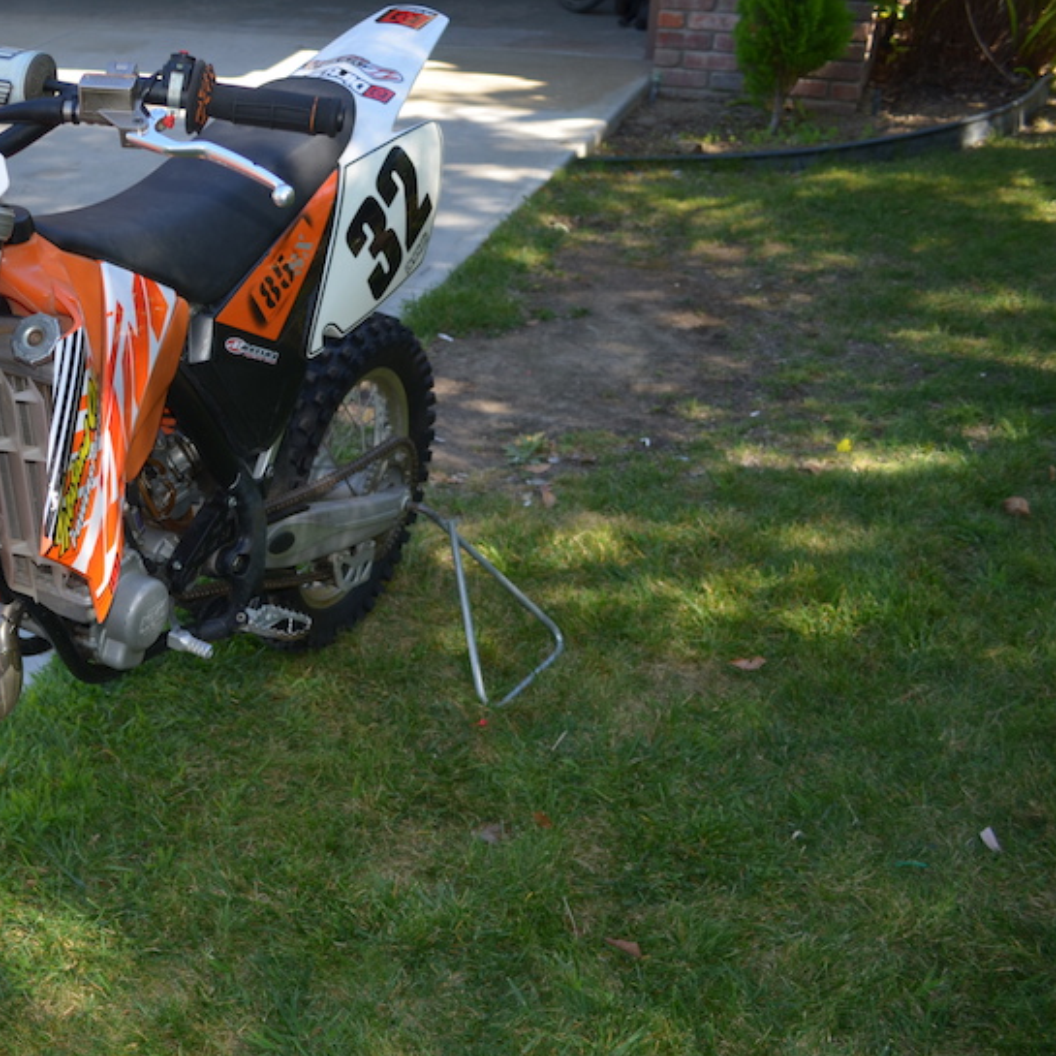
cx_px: 97
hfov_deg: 36.6
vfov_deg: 39.1
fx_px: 1484
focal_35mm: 43
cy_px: 572
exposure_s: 1/200
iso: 100
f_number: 3.5
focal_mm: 18
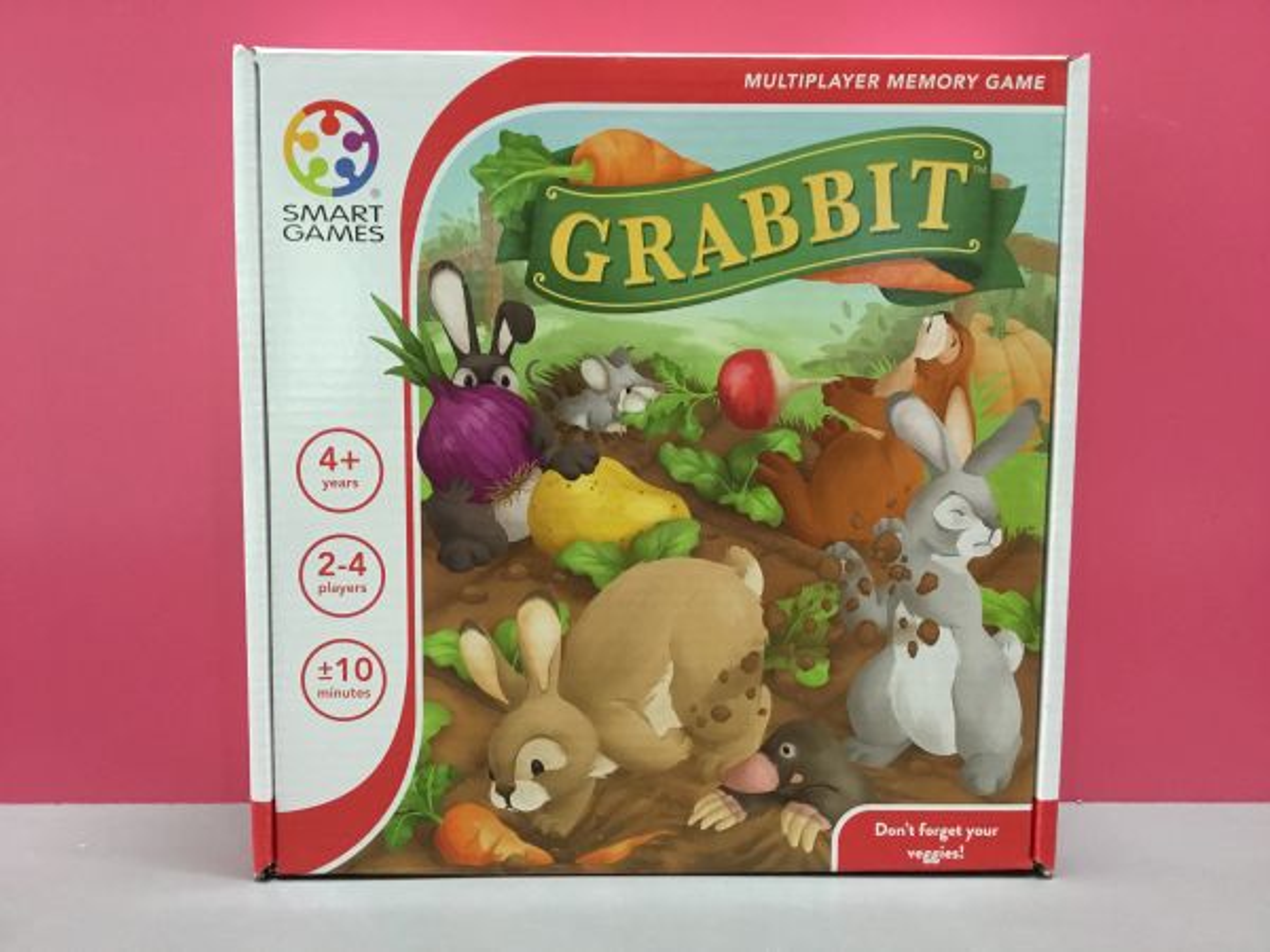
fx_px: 1137
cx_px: 635
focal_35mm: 31
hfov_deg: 58.4
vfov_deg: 45.4
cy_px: 476
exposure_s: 1/33
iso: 160
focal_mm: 3.3
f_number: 2.4
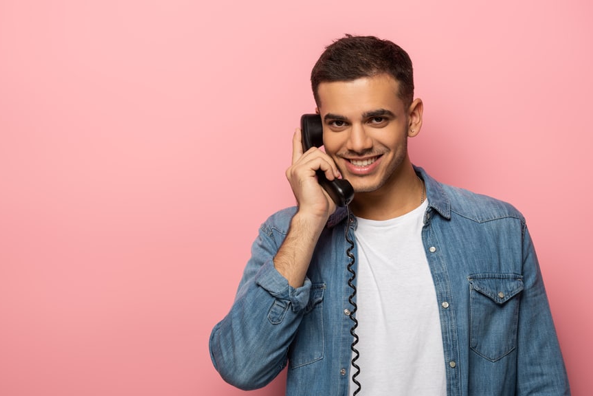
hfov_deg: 12.7
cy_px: 224
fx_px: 2669
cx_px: 279
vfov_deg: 8.5
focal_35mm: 162
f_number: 8
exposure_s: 1/200
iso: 100
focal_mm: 140
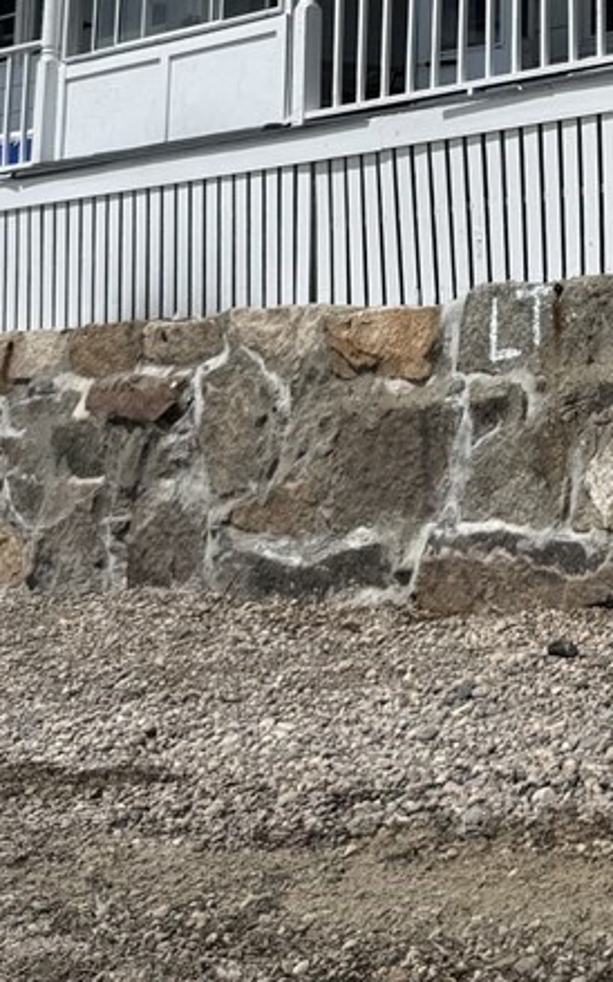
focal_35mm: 89
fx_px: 2381
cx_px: 881
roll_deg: -0.3
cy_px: -89
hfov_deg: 13.9
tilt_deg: +15.3
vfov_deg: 22.1
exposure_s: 1/11905
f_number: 1.78
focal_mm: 6.76
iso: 80
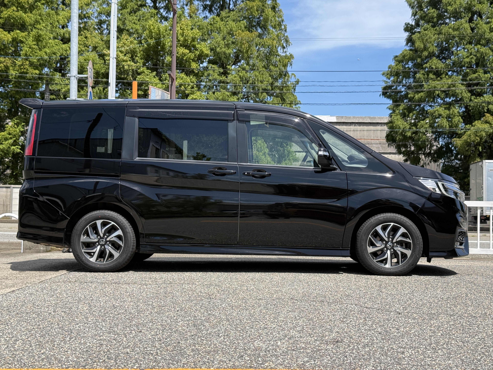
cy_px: 185
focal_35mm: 48
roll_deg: -0.9
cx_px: 246
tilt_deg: +1.8
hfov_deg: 39.7
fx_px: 684
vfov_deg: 30.3
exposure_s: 1/2762
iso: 64
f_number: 1.78
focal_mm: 6.76
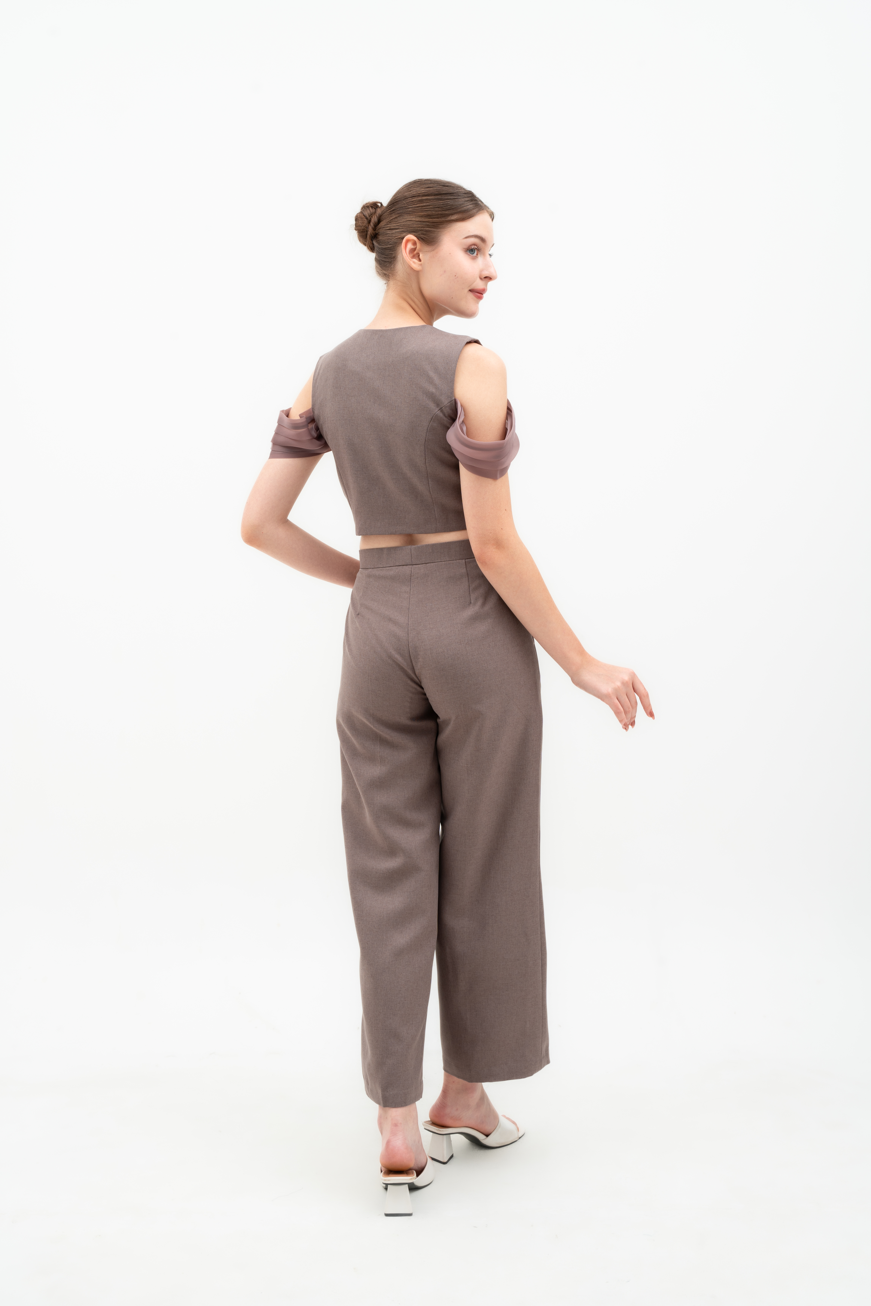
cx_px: 436
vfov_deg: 47.4
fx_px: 1488
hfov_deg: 32.6
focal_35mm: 41
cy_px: 653
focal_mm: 41
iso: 100
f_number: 11
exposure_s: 1/160
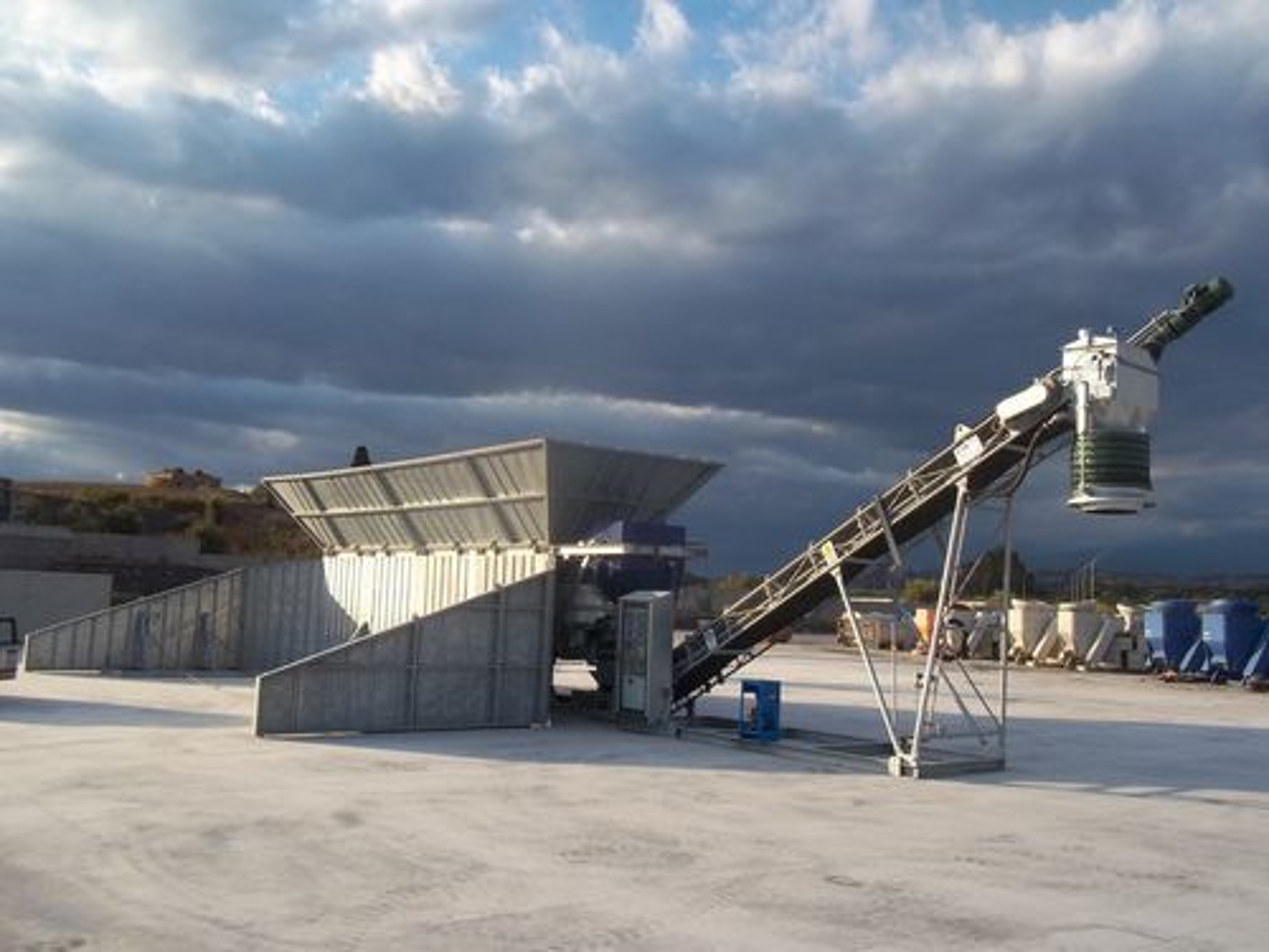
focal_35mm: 32
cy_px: 476
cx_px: 634
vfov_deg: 44.2
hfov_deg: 56.8
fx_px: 1173
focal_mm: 5.7
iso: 80
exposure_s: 1/320
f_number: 5.5
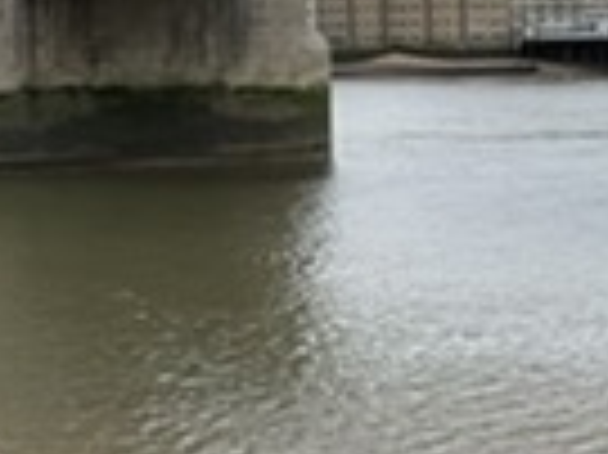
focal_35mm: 82
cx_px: -419
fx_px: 1439
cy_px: 13
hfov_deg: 19.3
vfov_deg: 17.6
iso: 40
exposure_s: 1/161
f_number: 1.9
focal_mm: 2.69
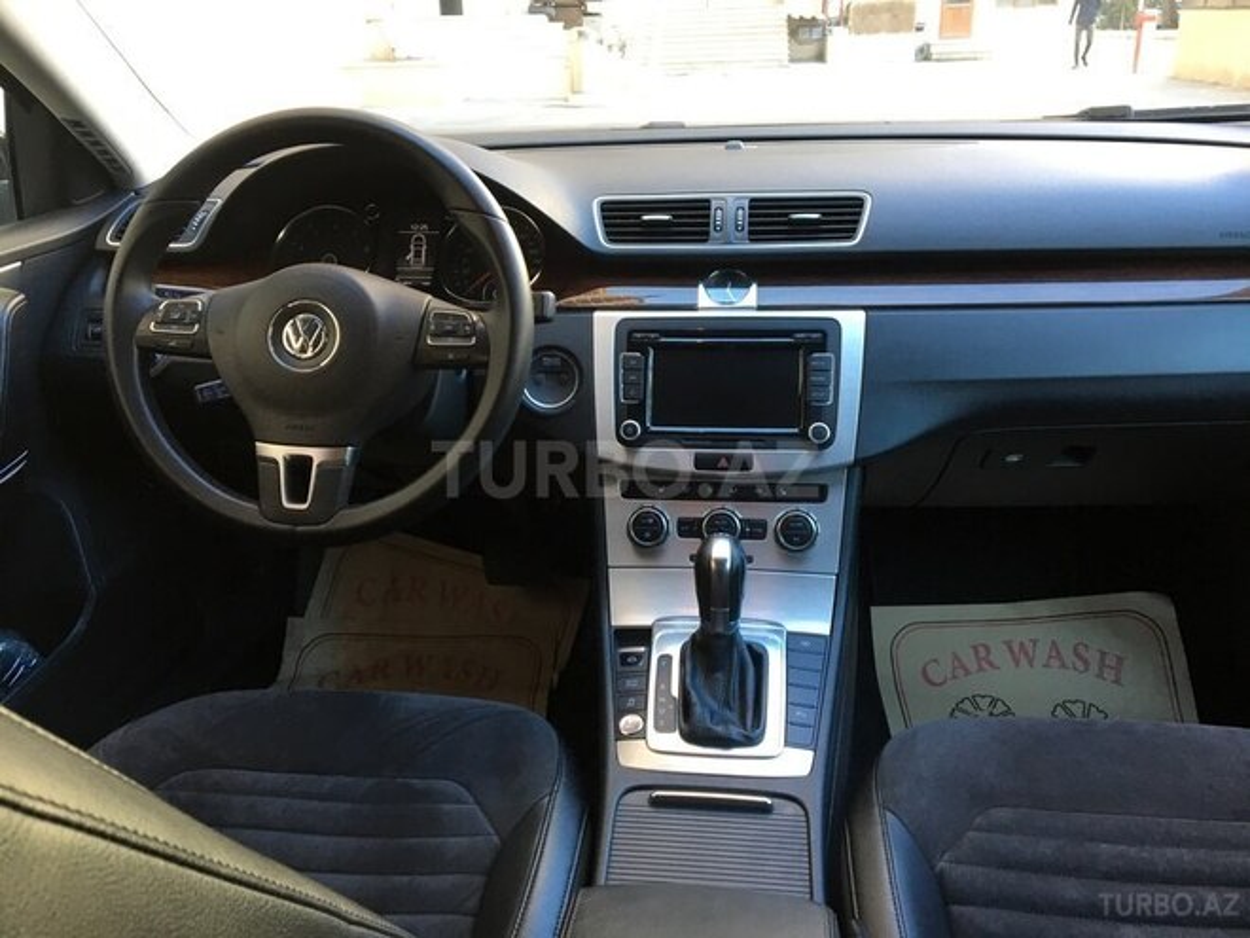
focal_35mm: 29
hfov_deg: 61.7
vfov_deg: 48.2
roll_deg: +1.9
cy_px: 469
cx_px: 625
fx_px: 1047
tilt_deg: -22.3
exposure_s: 1/33
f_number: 2.2
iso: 40
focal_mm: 4.15
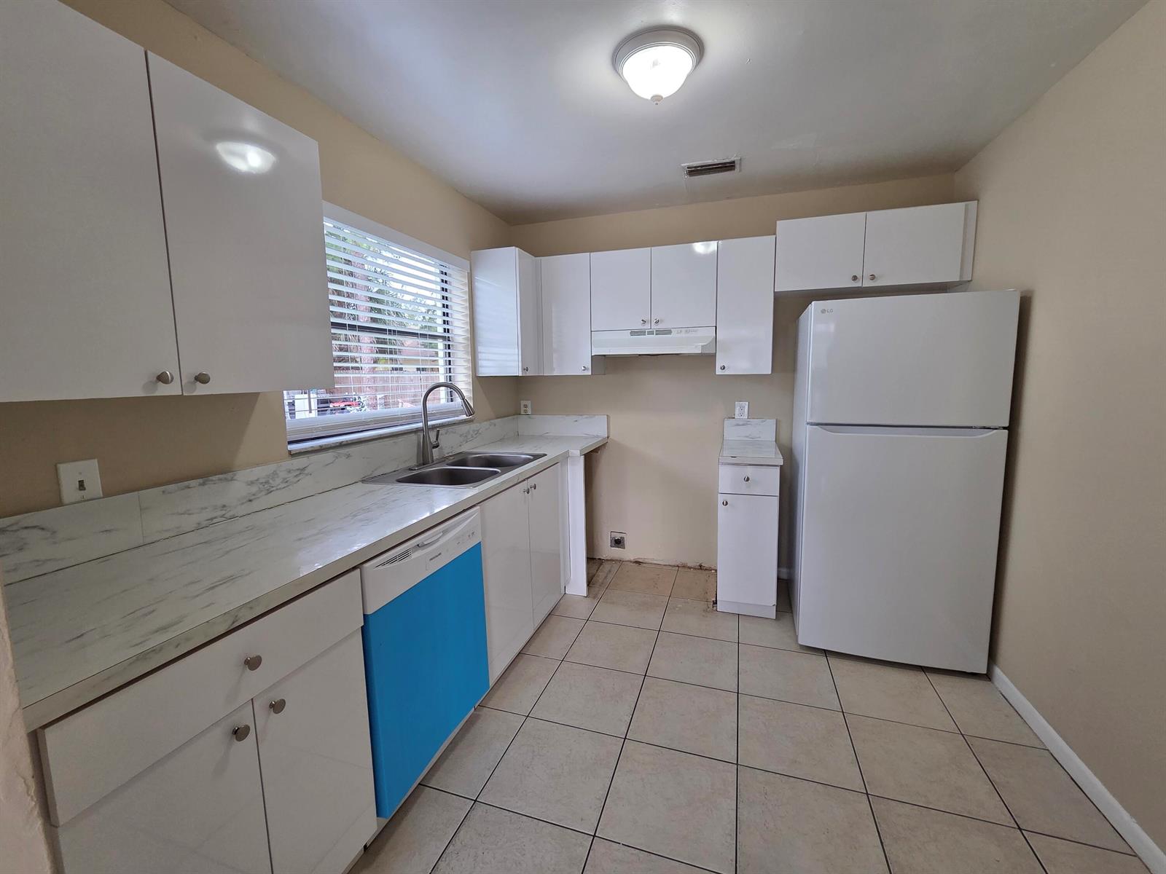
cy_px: 437
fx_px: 438
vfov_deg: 89.9
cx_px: 583
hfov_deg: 106.2
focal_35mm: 13
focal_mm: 2.2
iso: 160
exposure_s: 1/120
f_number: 2.2
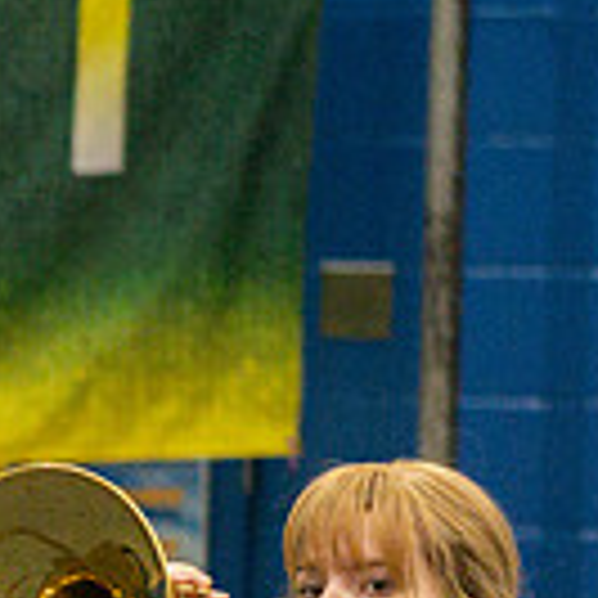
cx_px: -1348
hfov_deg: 1.8
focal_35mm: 941
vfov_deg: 1.9
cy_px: 1223
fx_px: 18392
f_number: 4
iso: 5000
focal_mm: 145
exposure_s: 1/500
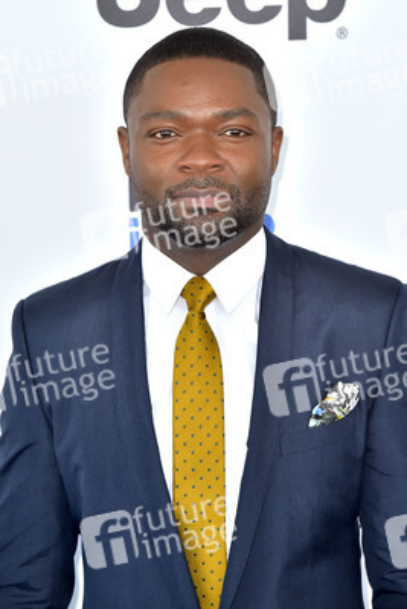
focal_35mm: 165
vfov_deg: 12.4
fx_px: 2795
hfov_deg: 8.3
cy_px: 304
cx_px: 204
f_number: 6.3
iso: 500
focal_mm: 165
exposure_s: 1/320
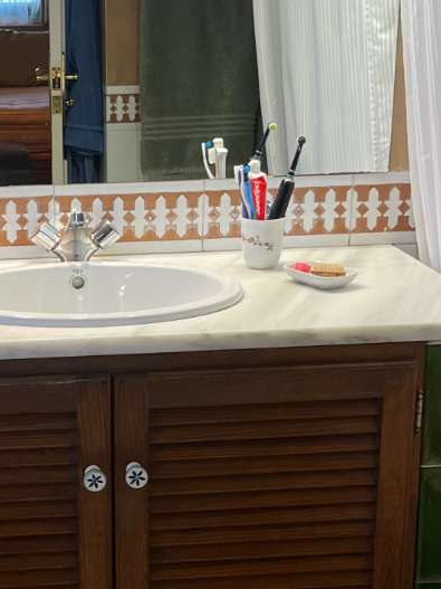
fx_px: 1258
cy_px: 336
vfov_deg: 26.3
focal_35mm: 74
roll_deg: +1.2
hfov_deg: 19.5
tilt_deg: -16.4
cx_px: 49
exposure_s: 1/100
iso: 125
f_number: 1.6
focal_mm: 5.1
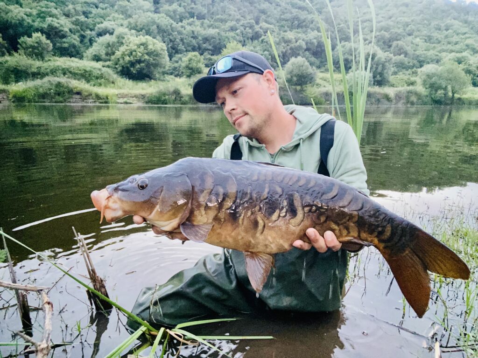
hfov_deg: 73.9
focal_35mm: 23
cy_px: 179
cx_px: 239
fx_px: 318
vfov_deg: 58.9
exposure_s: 1/40
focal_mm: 2.71
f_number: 2.2
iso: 400
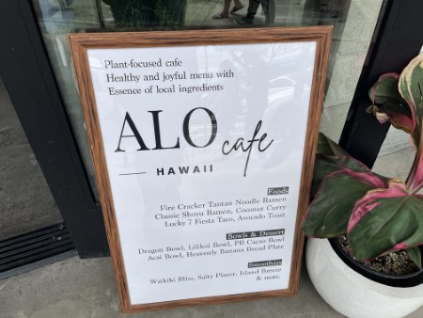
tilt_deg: -40.2
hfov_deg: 67.3
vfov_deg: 53.1
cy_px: 159
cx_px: 212
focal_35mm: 26
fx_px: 318
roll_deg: -1.2
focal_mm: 5.1
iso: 50
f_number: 1.6
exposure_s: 1/1695
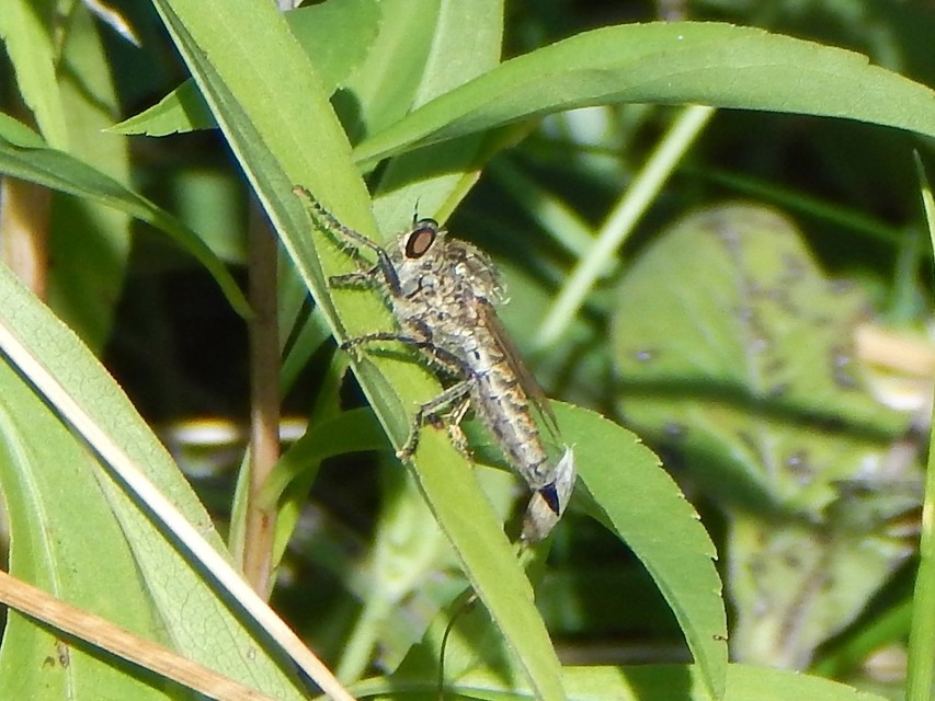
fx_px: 7537
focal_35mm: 279
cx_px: 468
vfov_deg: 5.3
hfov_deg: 7.1
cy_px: 350
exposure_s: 1/400
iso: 125
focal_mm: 50.1
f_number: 5.7
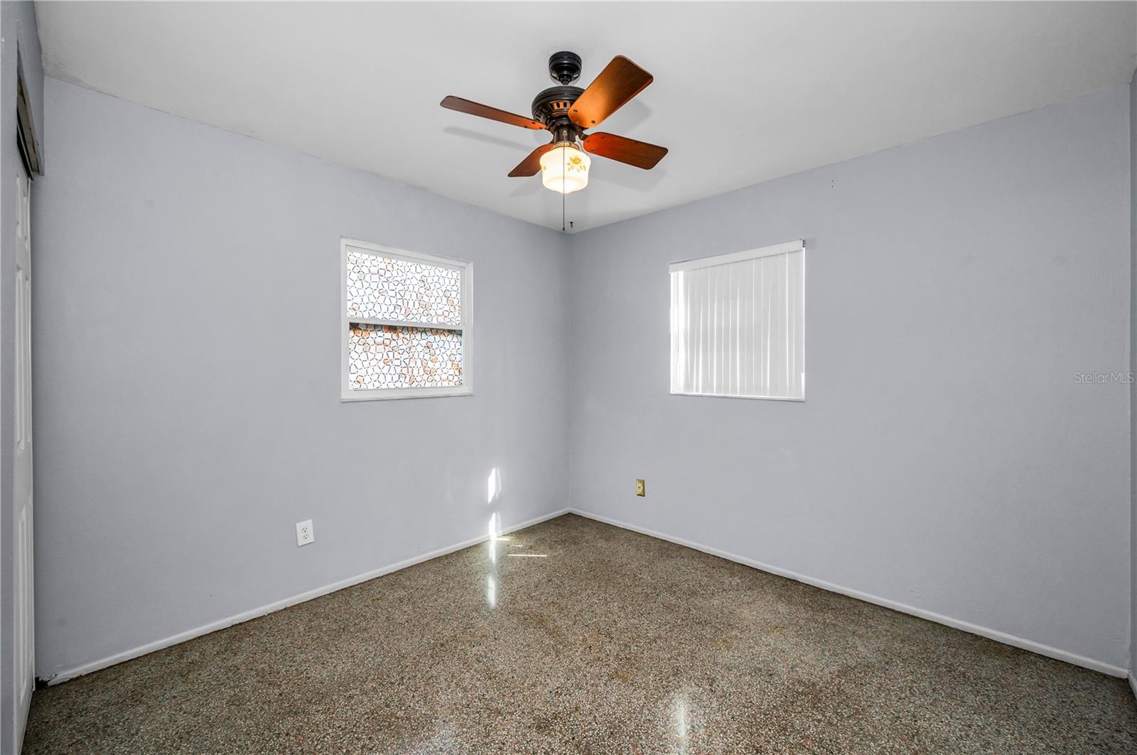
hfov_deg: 104.3
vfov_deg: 81.1
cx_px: 568
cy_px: 378
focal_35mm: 14
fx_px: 442
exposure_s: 1/50
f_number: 10
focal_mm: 14
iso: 250
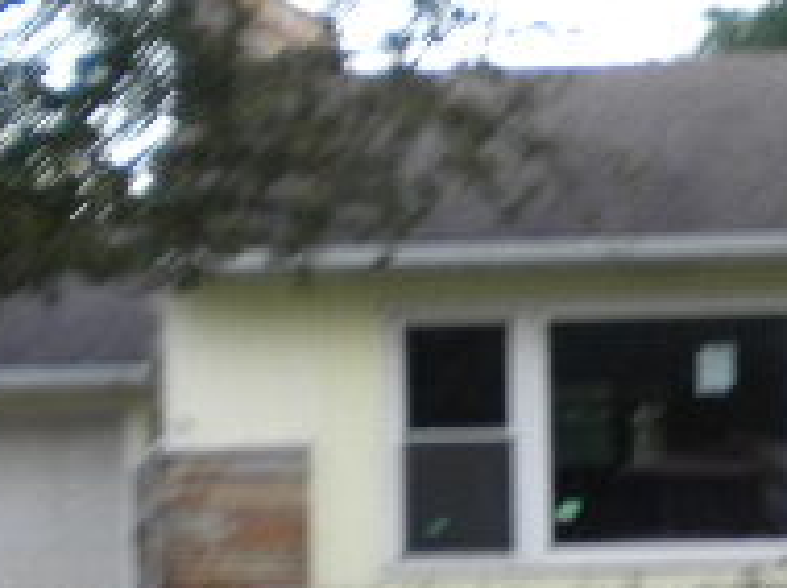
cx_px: 998
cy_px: 451
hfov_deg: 15.9
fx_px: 2679
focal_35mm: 118
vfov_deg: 12.5
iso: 236
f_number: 3.1
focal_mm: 6.3
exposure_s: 1/58
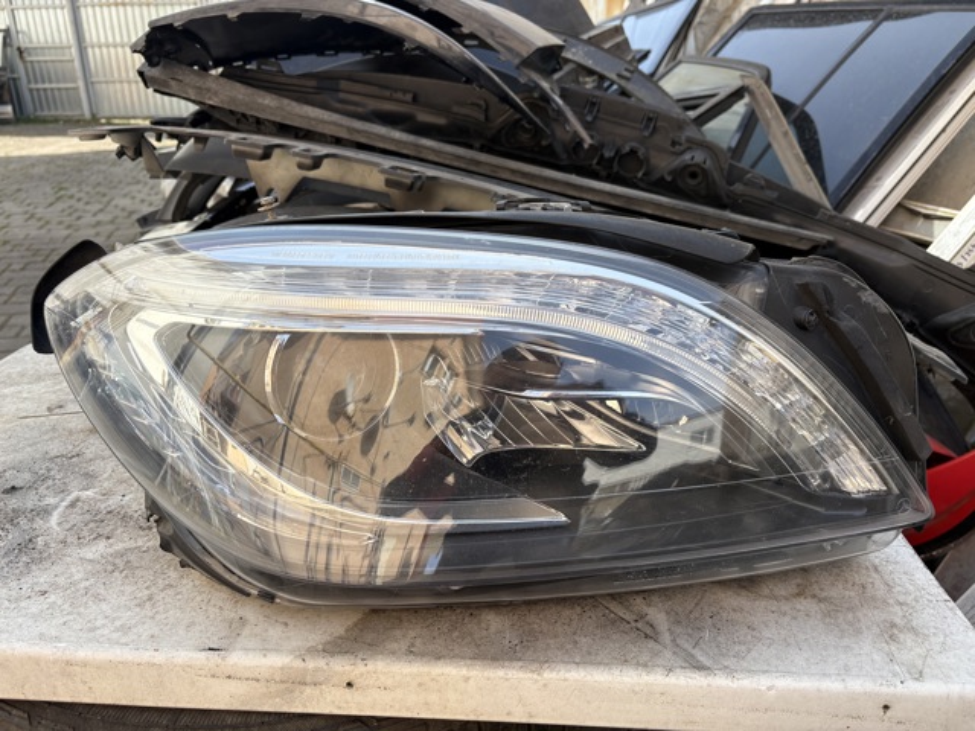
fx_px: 732
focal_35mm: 26
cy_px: 366
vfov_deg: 53.1
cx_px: 488
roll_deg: +0.2
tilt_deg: -23.4
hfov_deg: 67.3
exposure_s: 1/873
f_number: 1.6
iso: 50
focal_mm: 5.96
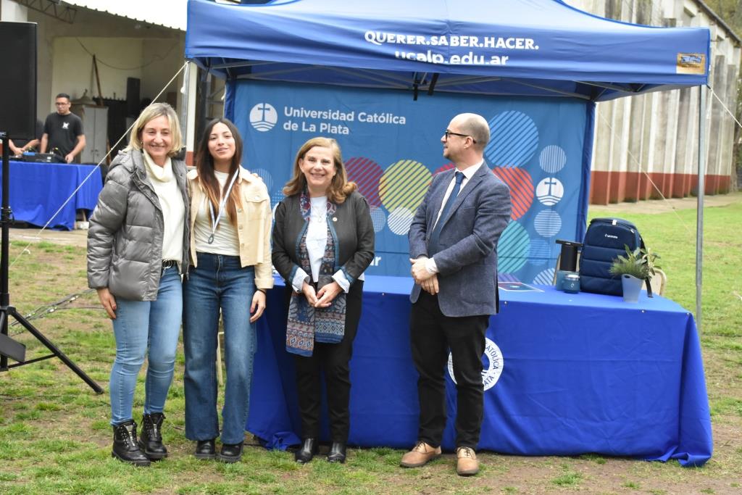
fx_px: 1237
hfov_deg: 33.4
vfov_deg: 22.6
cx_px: 371
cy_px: 248
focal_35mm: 60
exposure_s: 1/250
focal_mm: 40
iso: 2000
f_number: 8
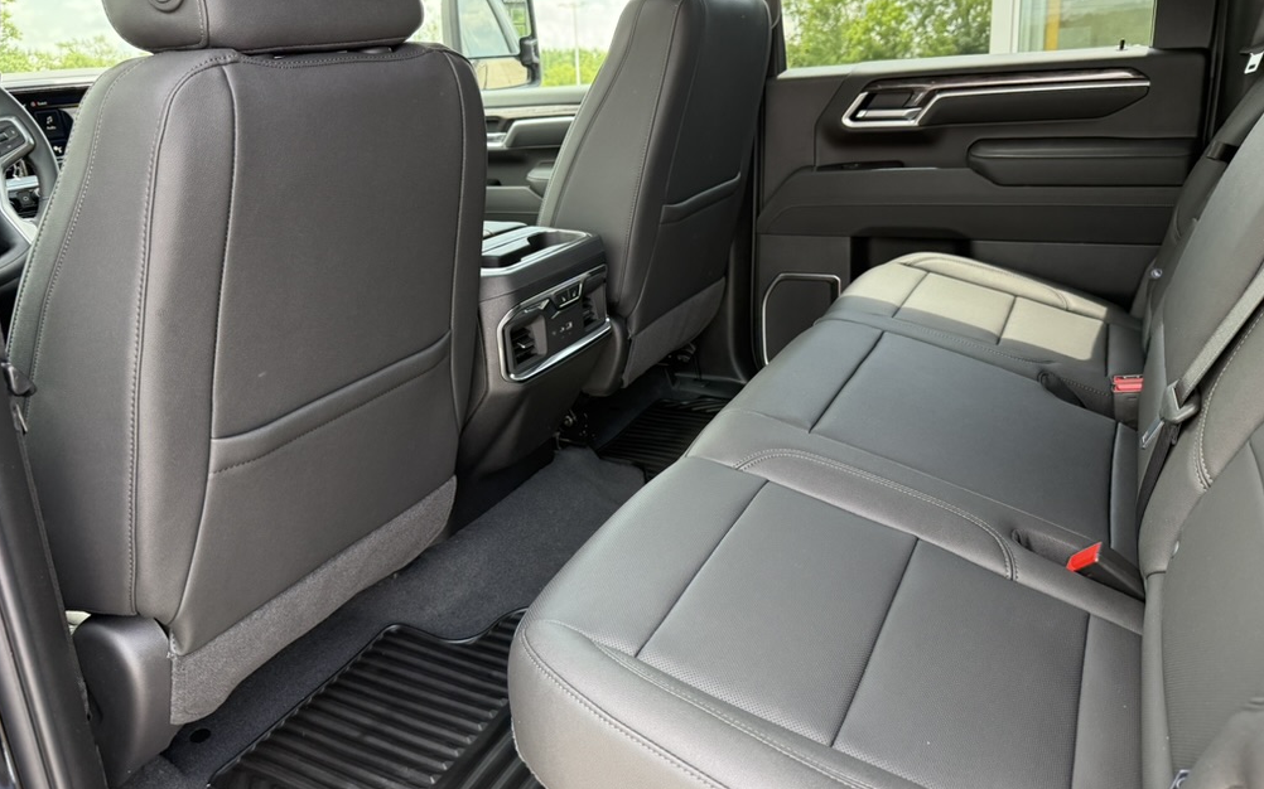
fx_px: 896
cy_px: 358
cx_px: 619
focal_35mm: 26
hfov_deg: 70.4
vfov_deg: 47.5
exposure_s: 1/243
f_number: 1.78
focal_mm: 6.76
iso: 200
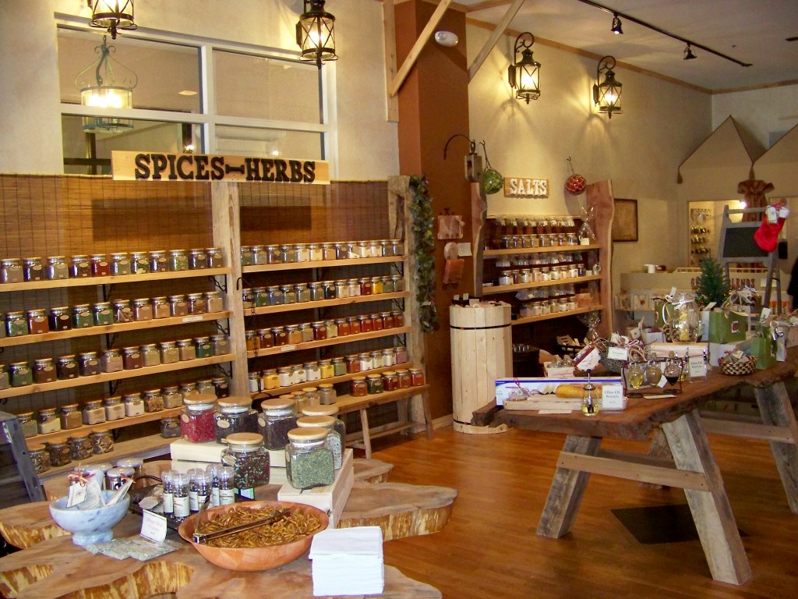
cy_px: 300
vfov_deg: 39.7
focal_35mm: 36
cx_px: 399
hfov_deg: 51.4
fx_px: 830
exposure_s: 1/30
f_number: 2.8
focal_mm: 5.85
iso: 200
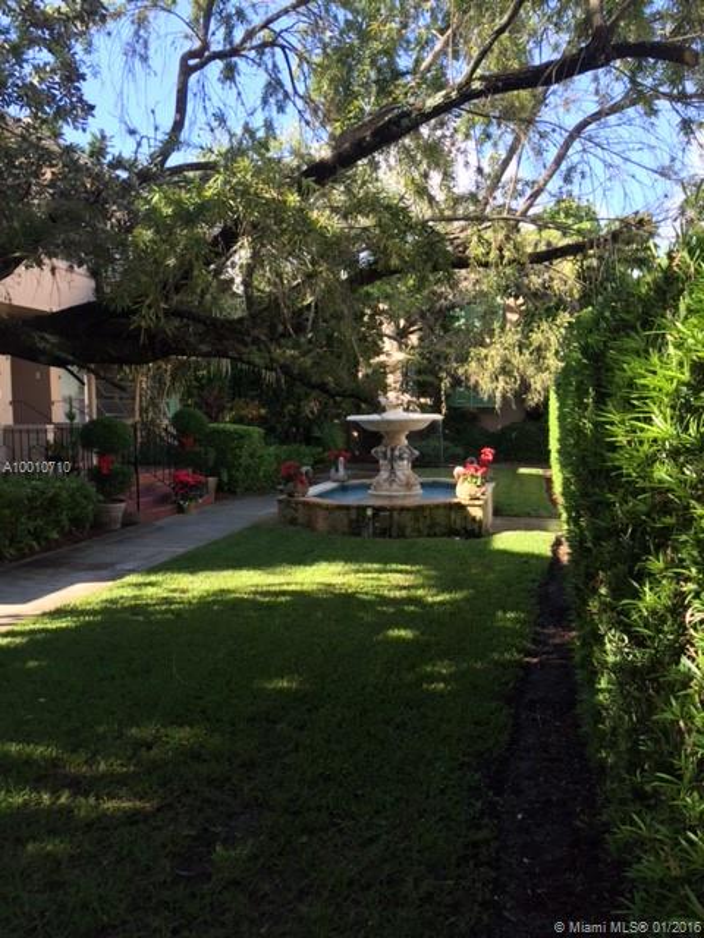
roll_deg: +0.3
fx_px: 786
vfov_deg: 61.7
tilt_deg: -2.9
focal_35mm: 29
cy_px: 469
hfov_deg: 48.2
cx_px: 352
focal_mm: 4.15
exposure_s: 1/282
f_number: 2.2
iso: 32
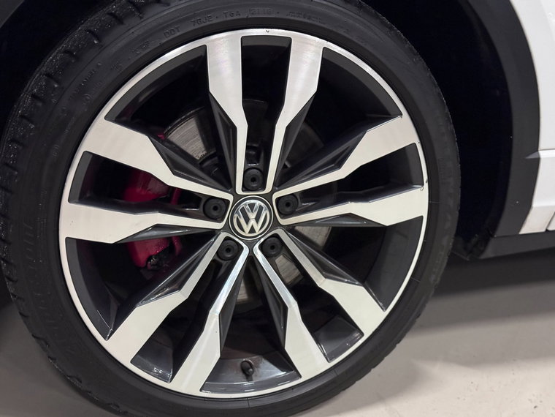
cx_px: 278
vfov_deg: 30.3
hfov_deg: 39.7
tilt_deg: -17.1
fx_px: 770
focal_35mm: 48
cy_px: 208
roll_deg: -2.4
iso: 500
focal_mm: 6.76
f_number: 1.78
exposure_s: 1/25
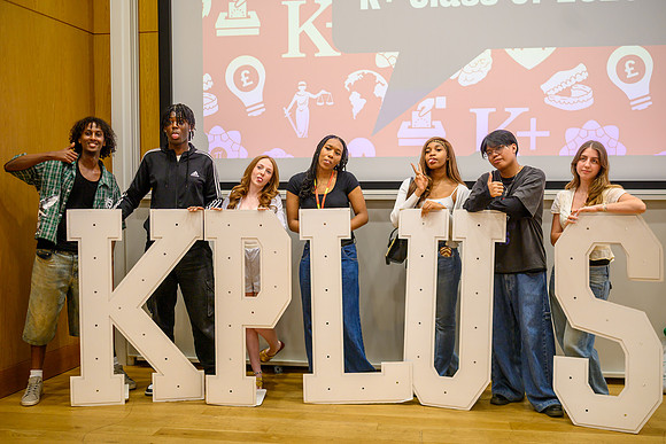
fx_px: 652
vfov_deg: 37.6
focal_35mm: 35
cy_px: 222
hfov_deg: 54.1
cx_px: 333
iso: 640
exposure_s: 1/250
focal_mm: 35
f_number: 2.2
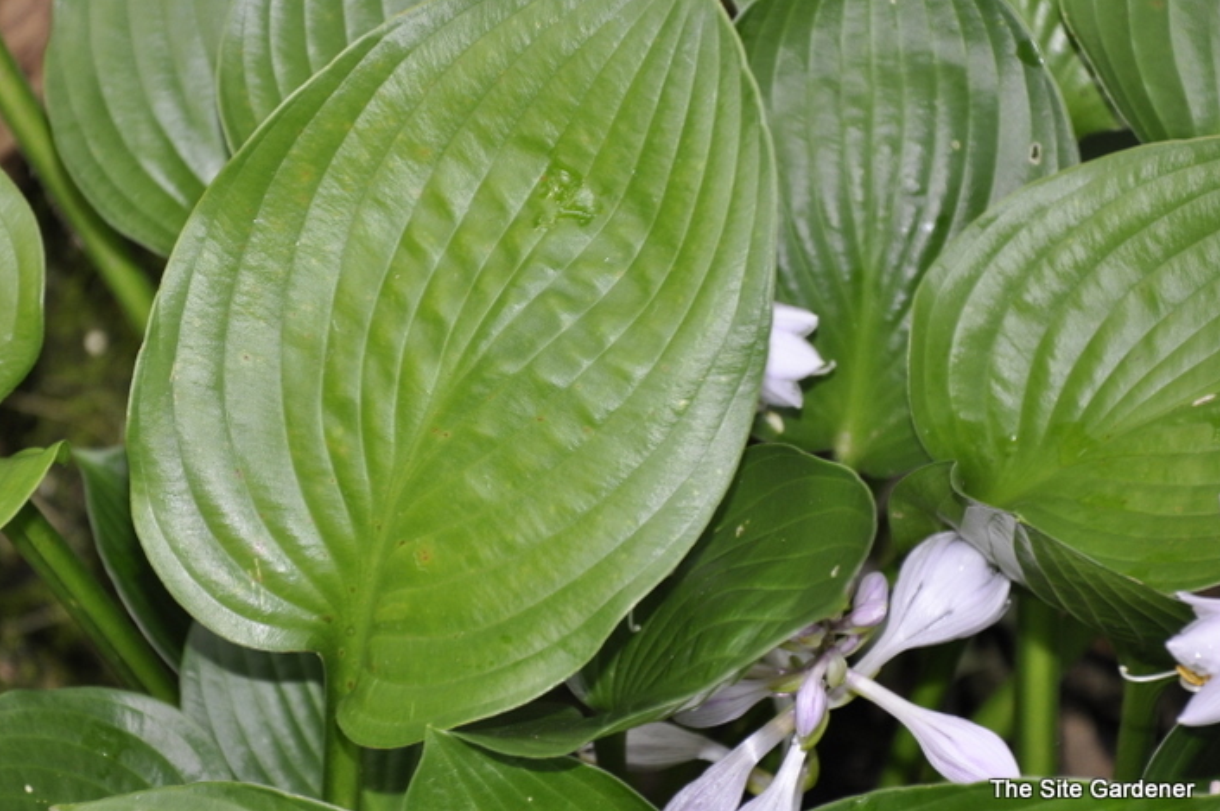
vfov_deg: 7.7
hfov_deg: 11.5
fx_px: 6044
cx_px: 537
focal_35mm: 179
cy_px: 372
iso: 800
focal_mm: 105
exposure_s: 1/60
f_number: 5.6
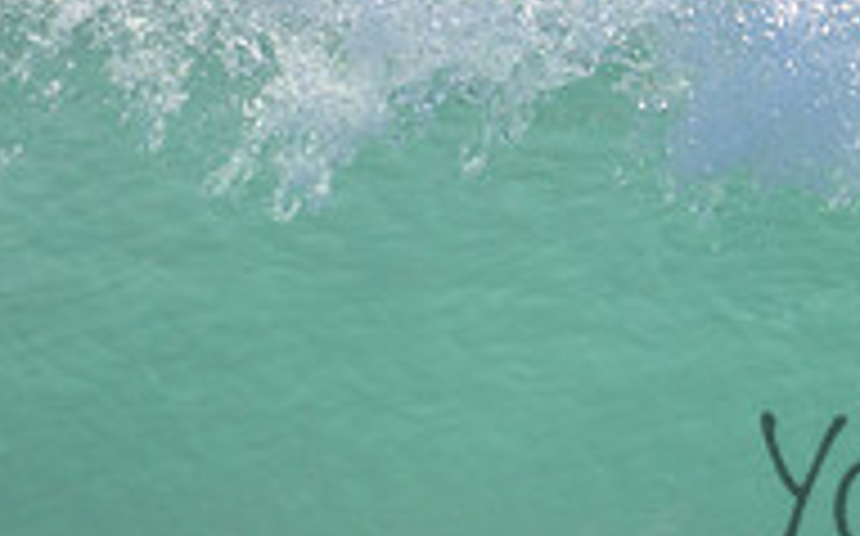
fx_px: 44539
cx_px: 1520
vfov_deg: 0.7
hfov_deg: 1.1
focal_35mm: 1902
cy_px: 305
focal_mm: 500
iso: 160
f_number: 5.6
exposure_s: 1/2000
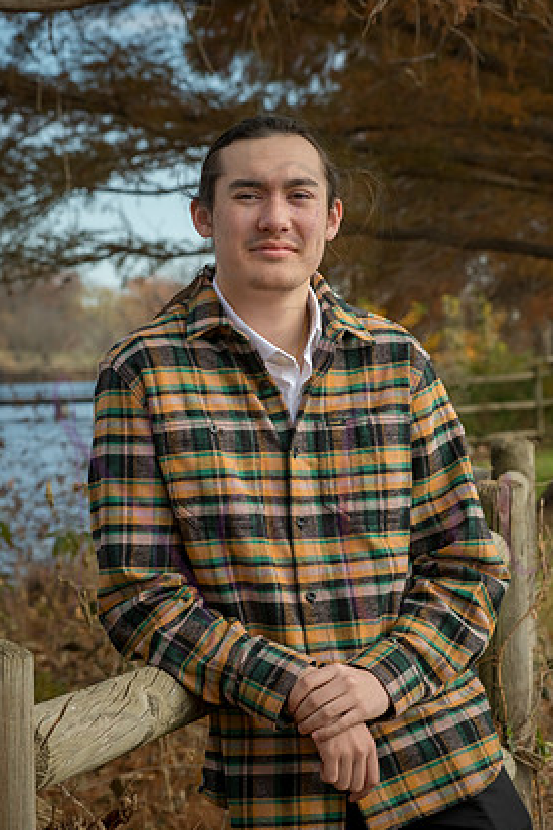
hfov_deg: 12.6
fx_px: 2513
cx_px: 298
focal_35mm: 109
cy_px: 396
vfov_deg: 18.8
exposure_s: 1/320
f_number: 10
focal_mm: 100
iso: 400
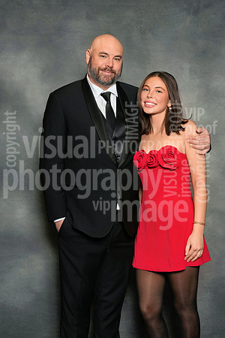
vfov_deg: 31.9
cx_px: 112
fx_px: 591
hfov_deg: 21.6
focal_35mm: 63
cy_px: 169
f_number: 8
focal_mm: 42
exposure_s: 1/125
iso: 400
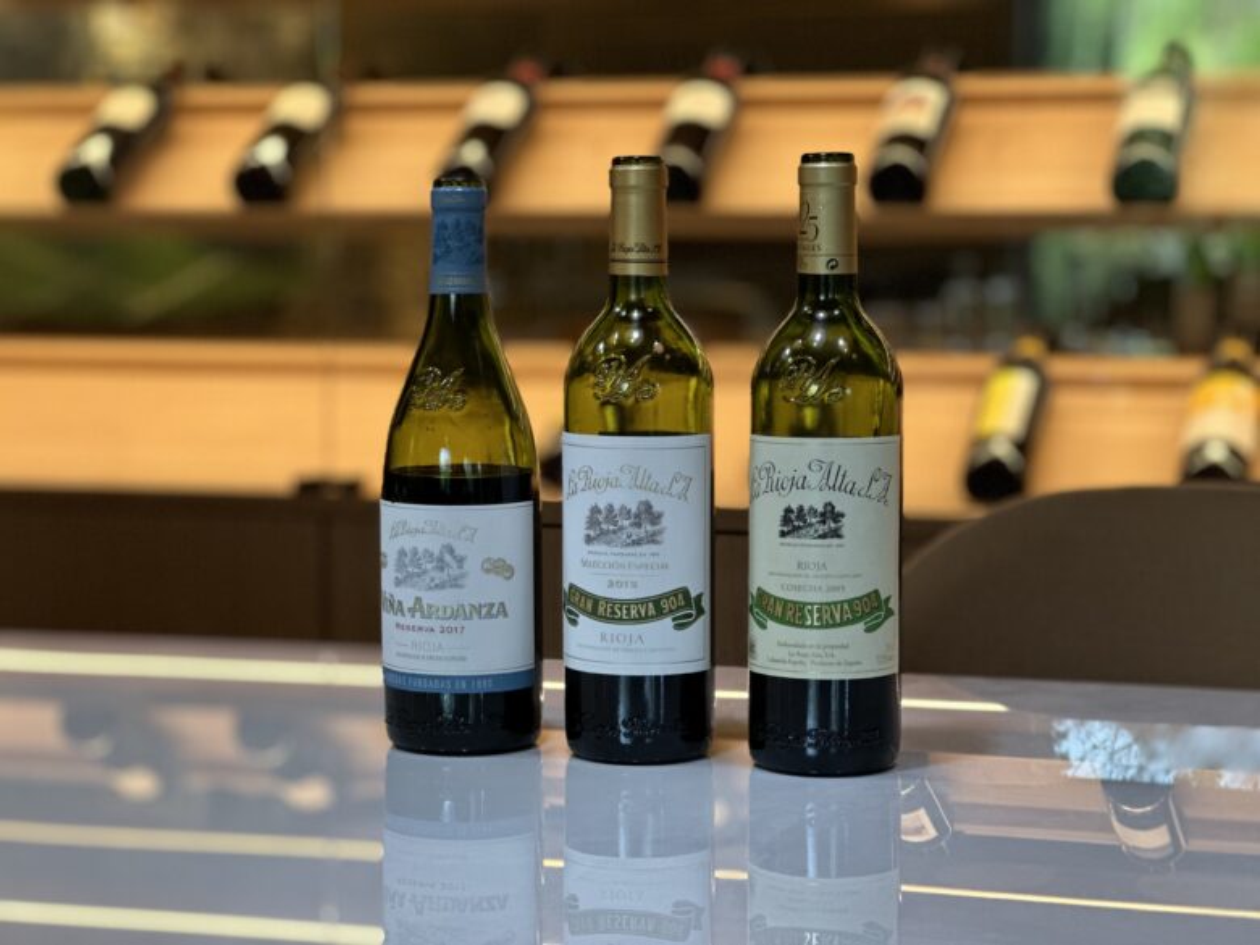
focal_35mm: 77
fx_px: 2803
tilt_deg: -4.3
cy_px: 472
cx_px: 630
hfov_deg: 25.3
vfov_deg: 19.1
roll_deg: -0.2
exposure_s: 1/103
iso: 250
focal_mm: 9
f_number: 2.8
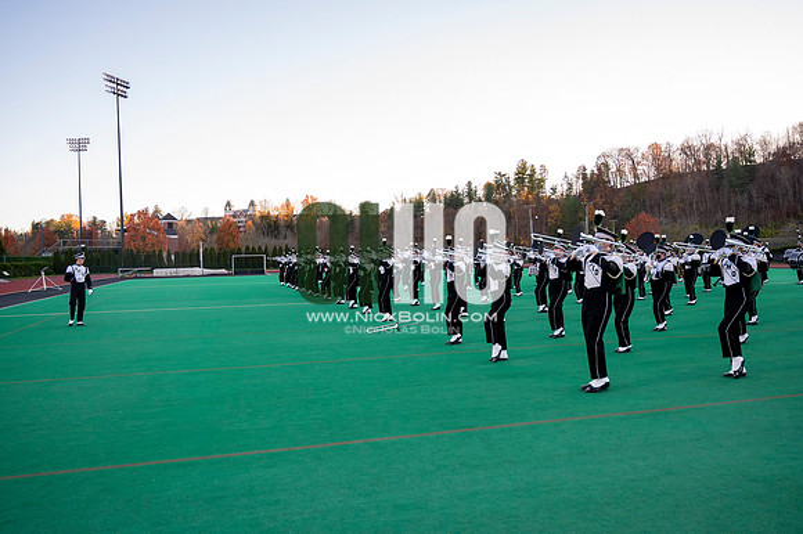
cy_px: 267
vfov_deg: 44.2
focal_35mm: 30
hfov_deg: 62.8
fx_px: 658
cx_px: 402
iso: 2000
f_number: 4
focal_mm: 29.5
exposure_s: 1/2000
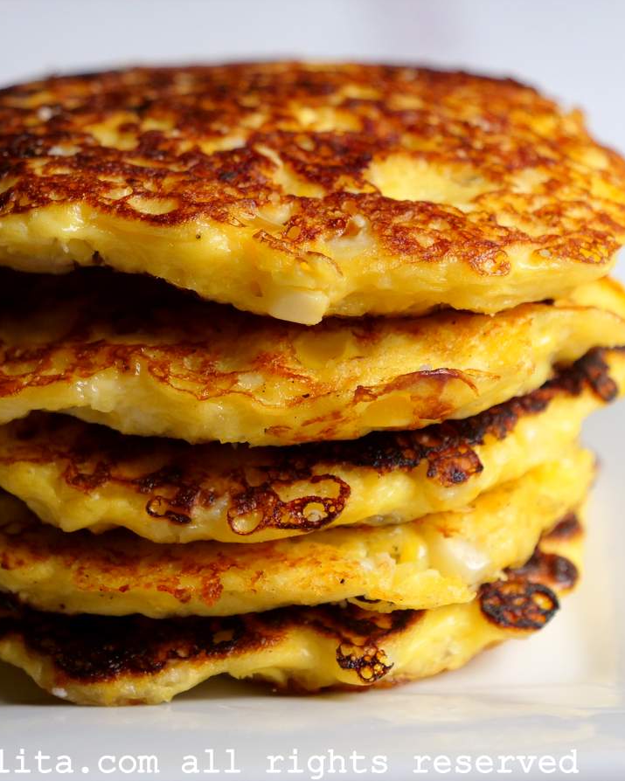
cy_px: 390
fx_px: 2544
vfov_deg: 17.5
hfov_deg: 14.0
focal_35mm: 110
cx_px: 245
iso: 640
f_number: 3.9
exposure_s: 1/100
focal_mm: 42
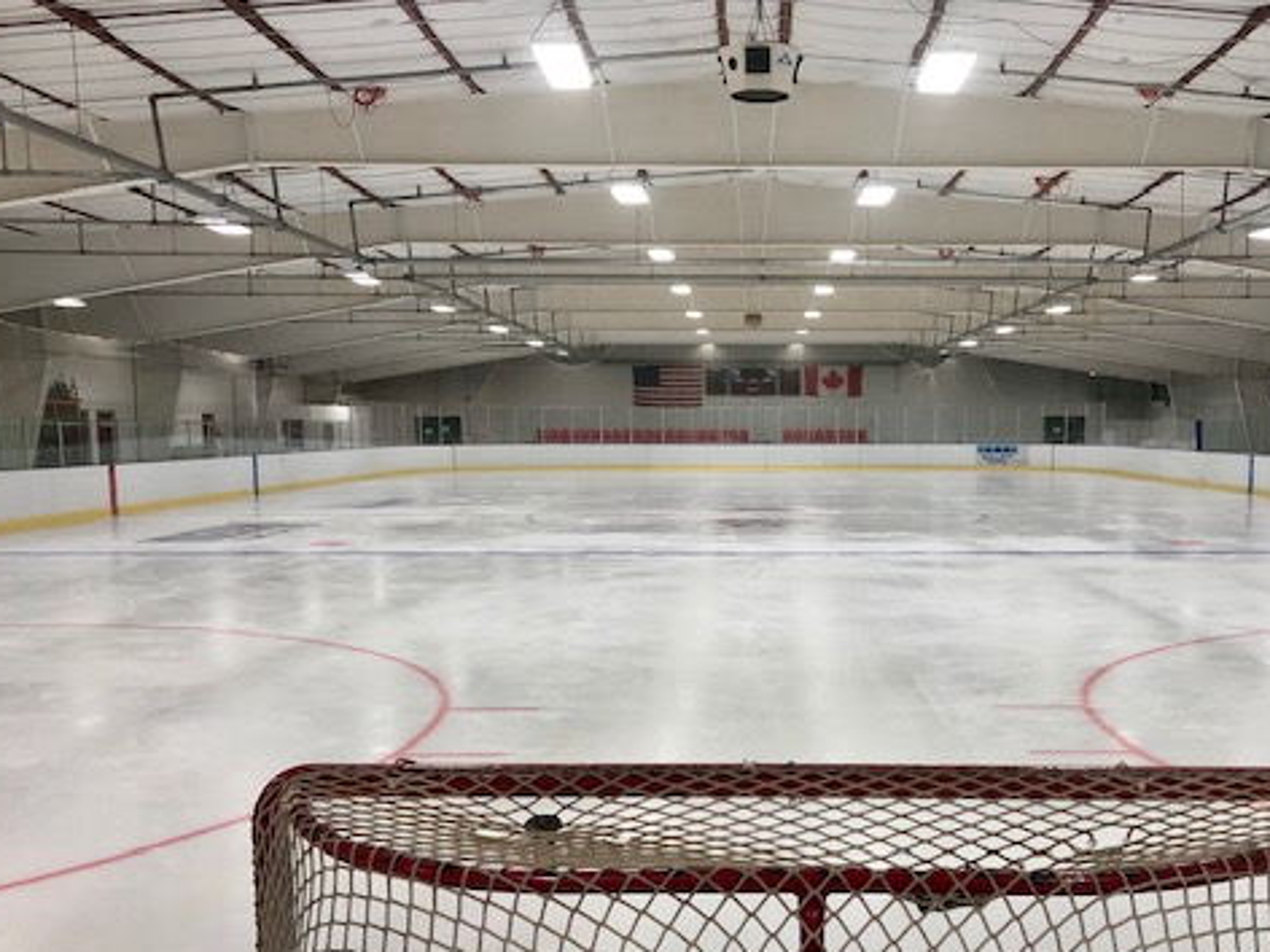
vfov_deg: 37.4
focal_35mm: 38
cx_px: 783
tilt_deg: -8.0
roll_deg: +0.0
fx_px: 1394
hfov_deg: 48.6
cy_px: 621
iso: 25
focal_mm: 3.99
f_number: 1.8
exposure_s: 1/30
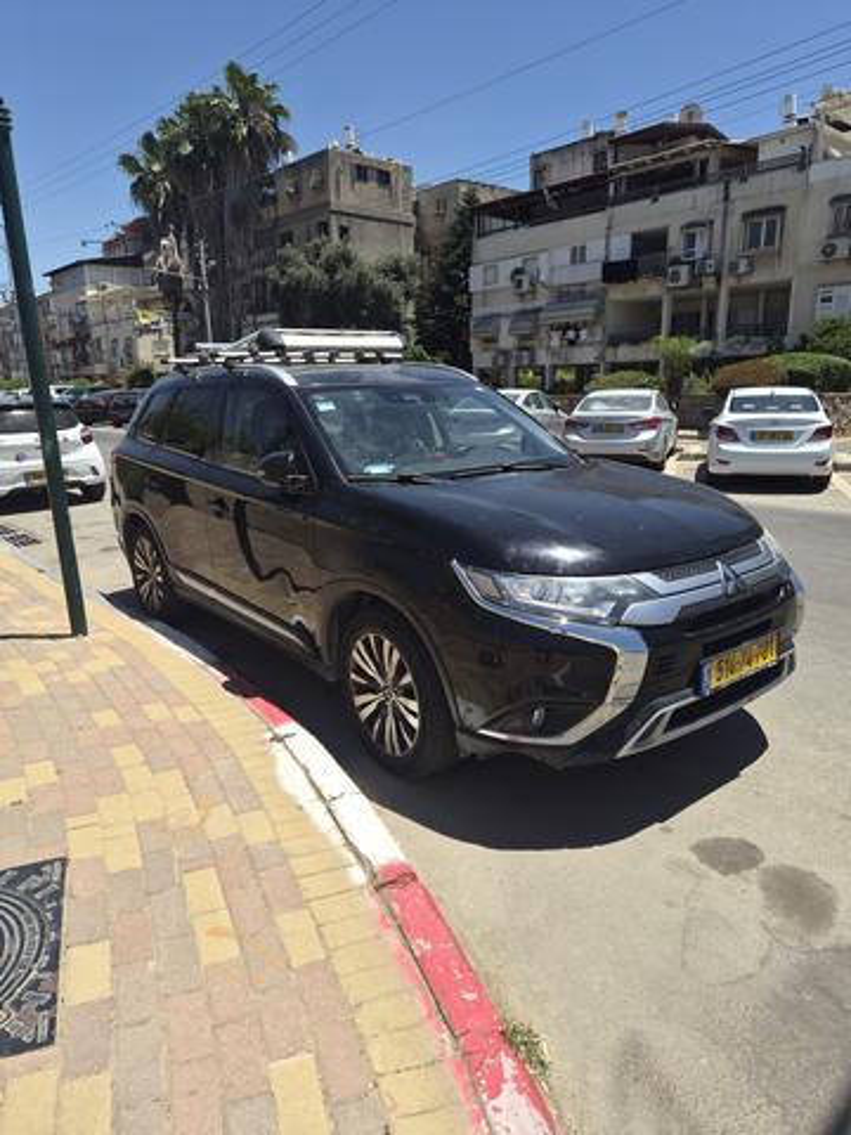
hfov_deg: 58.9
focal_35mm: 23
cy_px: 568
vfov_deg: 73.9
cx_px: 426
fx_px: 754
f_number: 1.8
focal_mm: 5.4
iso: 16
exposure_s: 1/1180
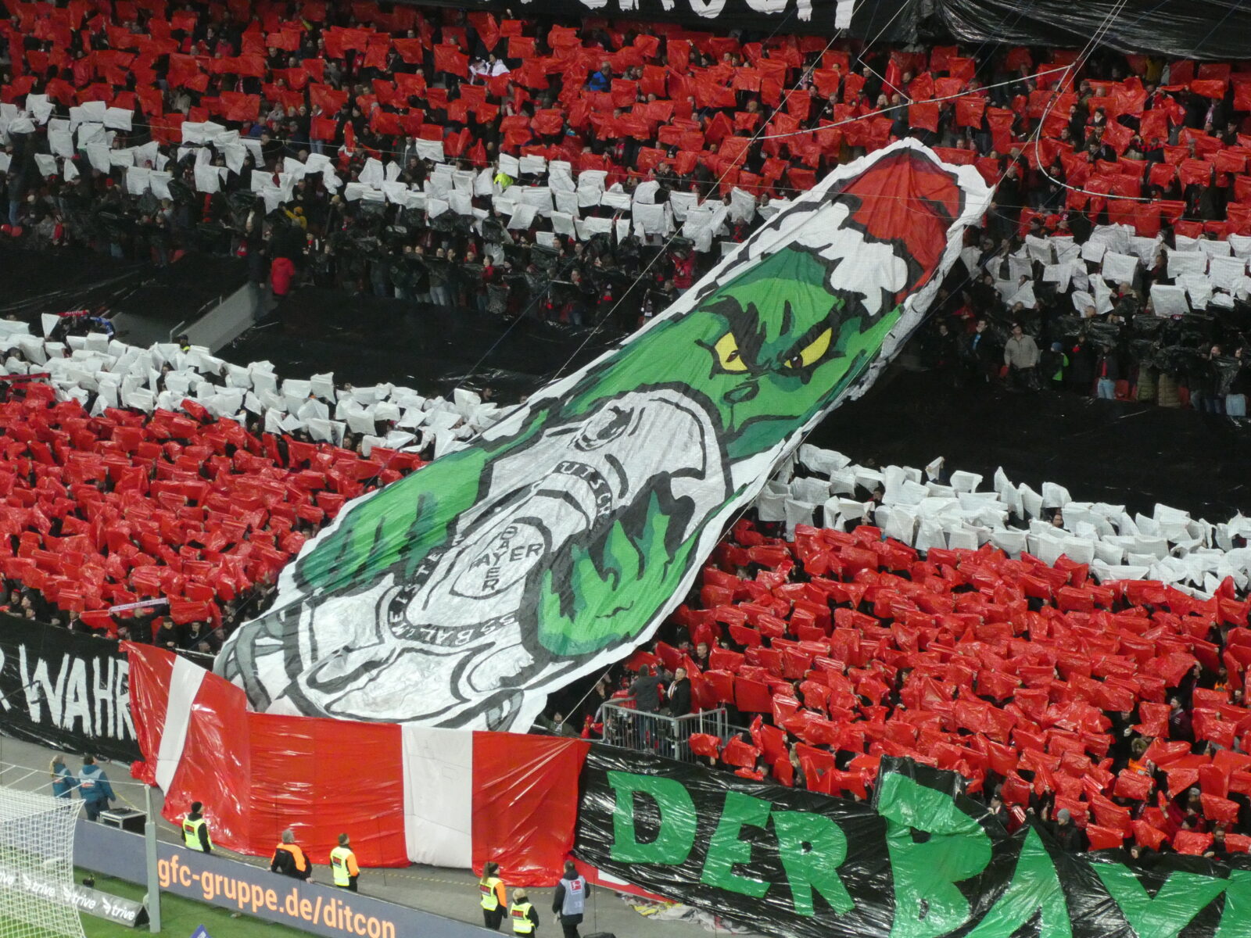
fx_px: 4879
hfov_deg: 14.6
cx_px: 626
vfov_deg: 11.0
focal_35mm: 135
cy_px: 469
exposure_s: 1/80
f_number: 5.3
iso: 800
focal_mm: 24.2
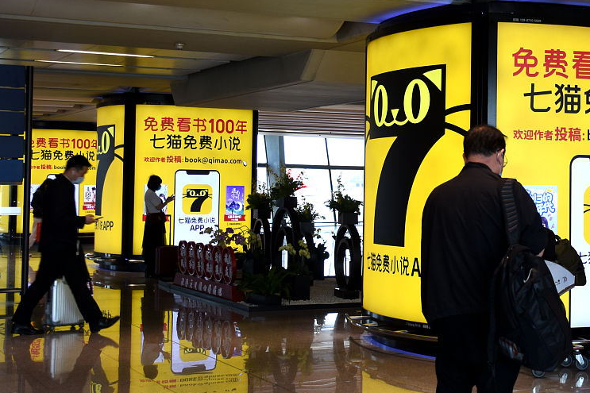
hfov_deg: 31.4
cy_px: 175
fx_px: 1032
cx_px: 437
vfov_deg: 21.6
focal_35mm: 63
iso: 160
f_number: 5
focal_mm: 26
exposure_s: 1/60
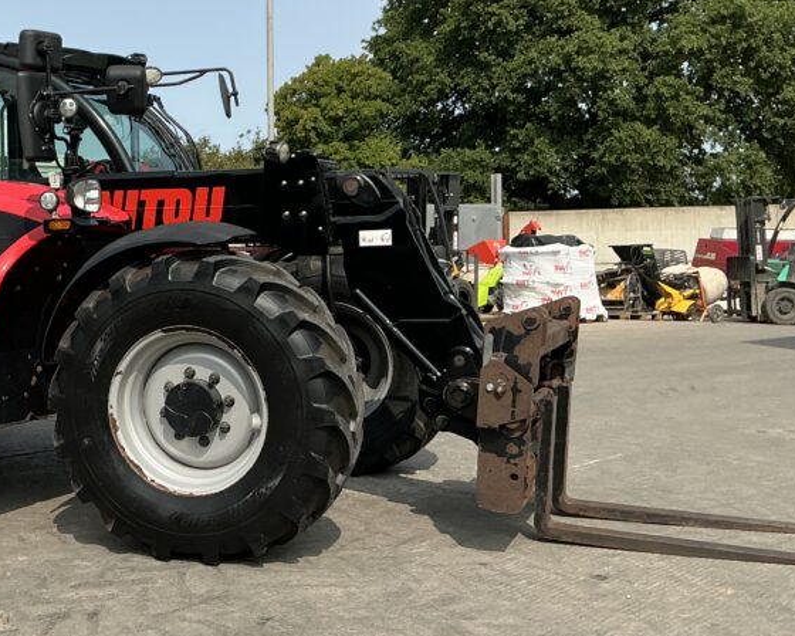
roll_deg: +1.0
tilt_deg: +1.0
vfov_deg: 30.2
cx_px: 122
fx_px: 1176
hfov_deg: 35.7
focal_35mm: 50
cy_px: 283
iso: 25
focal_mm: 3
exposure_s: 1/1786
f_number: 1.8
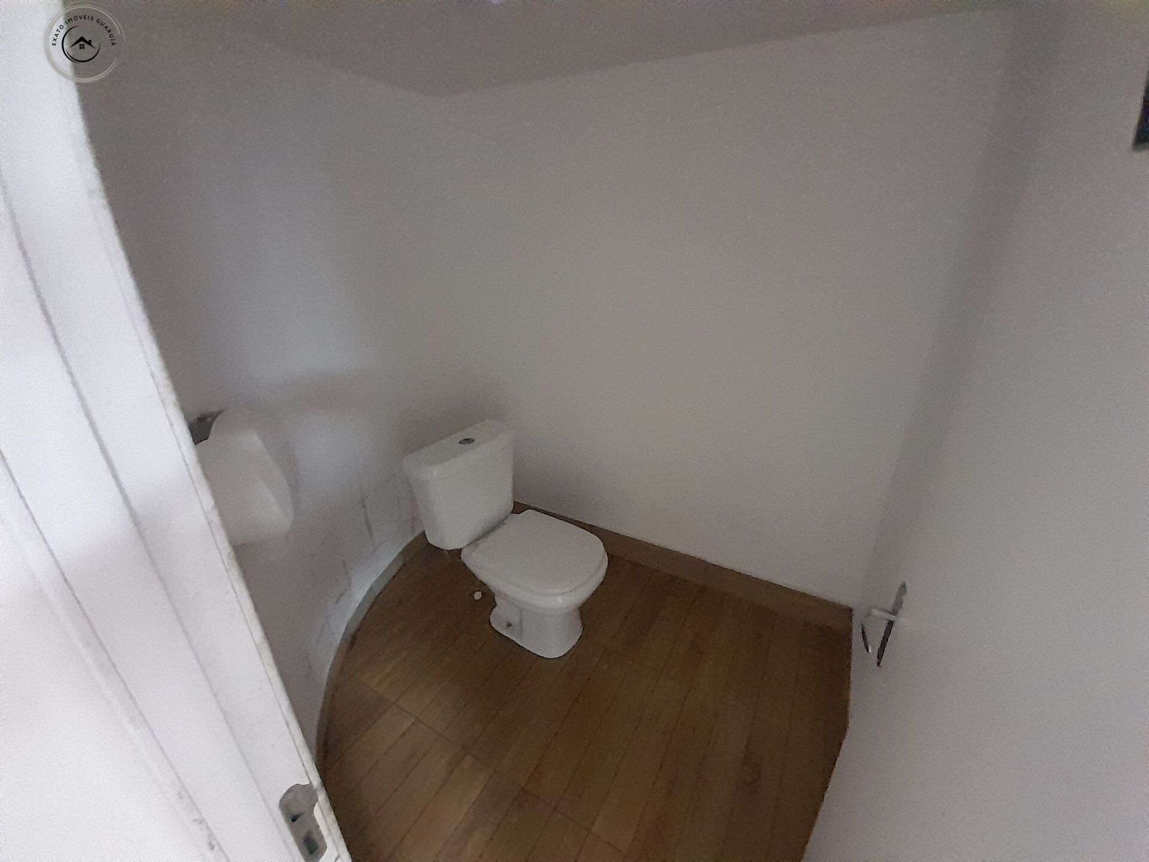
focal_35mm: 13
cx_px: 574
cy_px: 431
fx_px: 432
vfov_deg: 89.9
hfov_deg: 106.2
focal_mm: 1.13
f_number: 2.2
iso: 800
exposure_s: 1/20
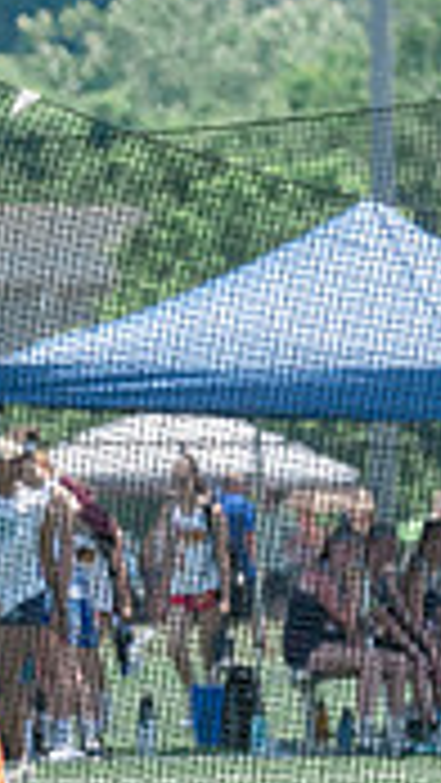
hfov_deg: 0.9
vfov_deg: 1.7
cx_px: -708
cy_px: 829
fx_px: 26791
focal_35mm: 1290
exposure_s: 1/1600
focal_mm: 200
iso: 400
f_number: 5
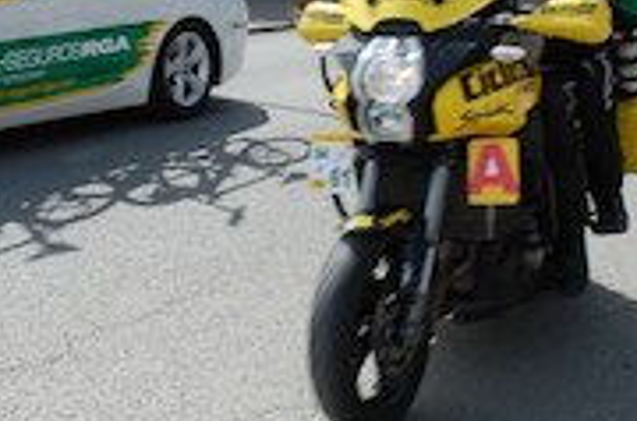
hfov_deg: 33.4
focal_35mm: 60
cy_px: 55
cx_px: 251
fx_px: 1059
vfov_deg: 22.0
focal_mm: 18
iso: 200
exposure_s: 1/320
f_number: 9
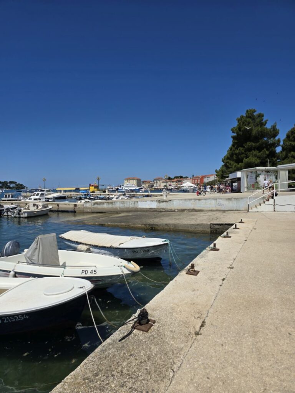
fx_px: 261
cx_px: 148
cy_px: 196
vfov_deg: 73.9
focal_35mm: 23
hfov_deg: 58.9
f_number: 1.7
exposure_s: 1/1804
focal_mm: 6.3
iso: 12
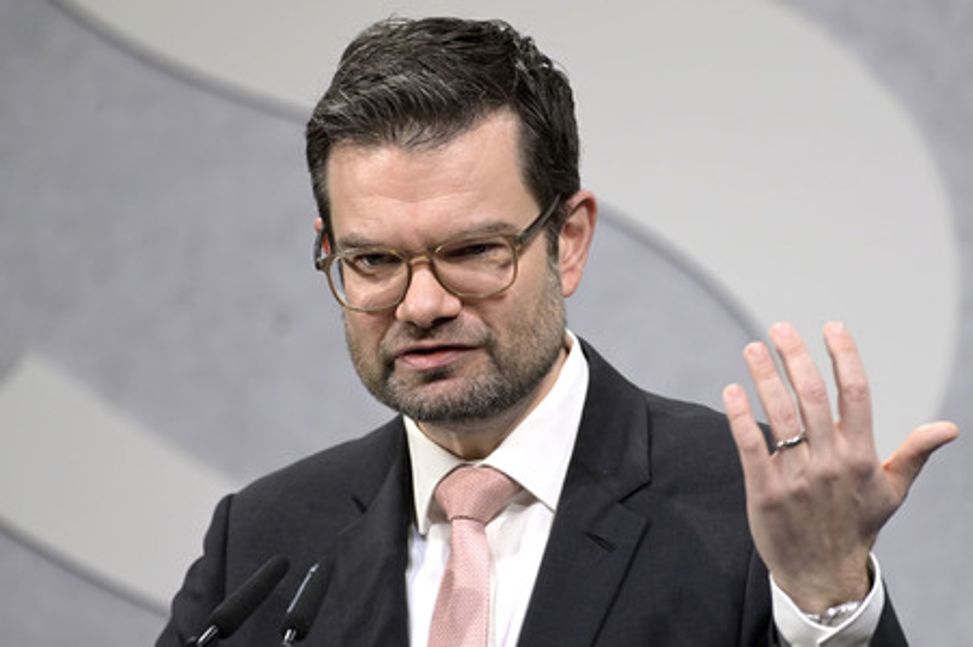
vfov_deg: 2.7
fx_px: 13504
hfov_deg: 4.1
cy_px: 324
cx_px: 486
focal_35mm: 500
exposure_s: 1/640
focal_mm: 500
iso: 2500
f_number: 5.6
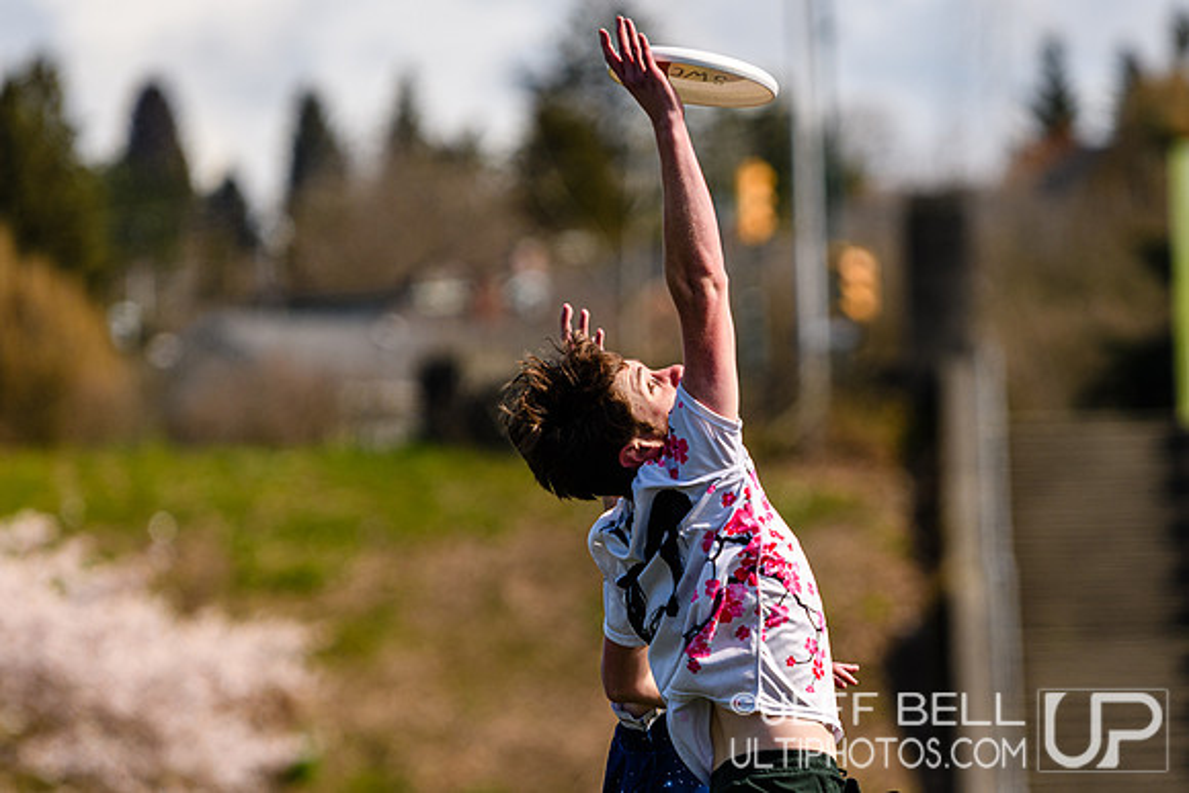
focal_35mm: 398
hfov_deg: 5.2
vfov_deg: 3.5
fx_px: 13135
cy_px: 522
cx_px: 780
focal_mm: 200
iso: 100
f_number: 3.2
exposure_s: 1/2500
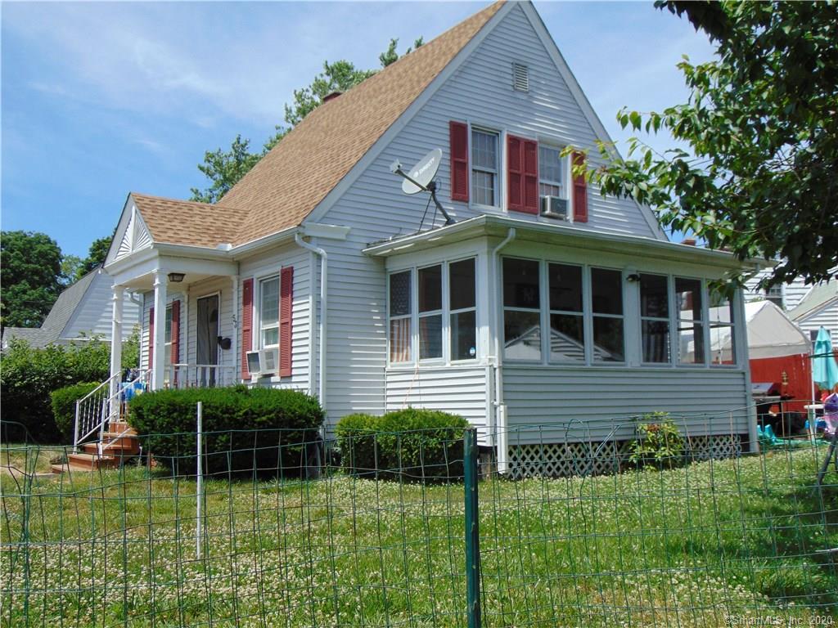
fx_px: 847
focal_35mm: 35
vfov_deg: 40.7
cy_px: 314
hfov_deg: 52.6
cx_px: 419
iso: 80
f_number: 8.3
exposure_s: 1/200
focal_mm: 6.3
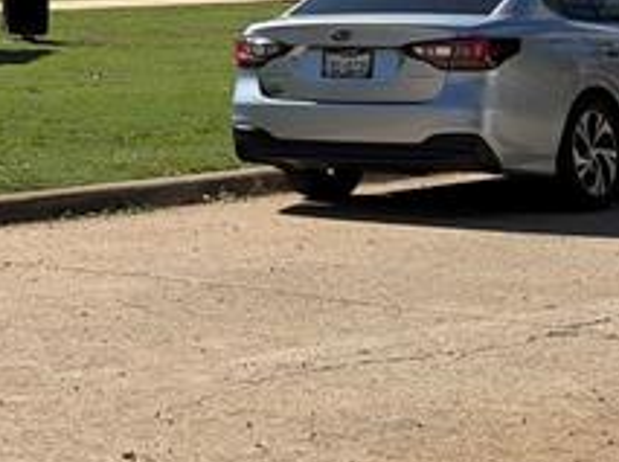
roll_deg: +0.1
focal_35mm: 159
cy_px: -282
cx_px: -613
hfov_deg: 11.3
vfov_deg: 9.0
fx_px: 2838
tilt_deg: +3.4
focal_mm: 6.93
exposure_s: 1/6024
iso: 64
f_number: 1.8
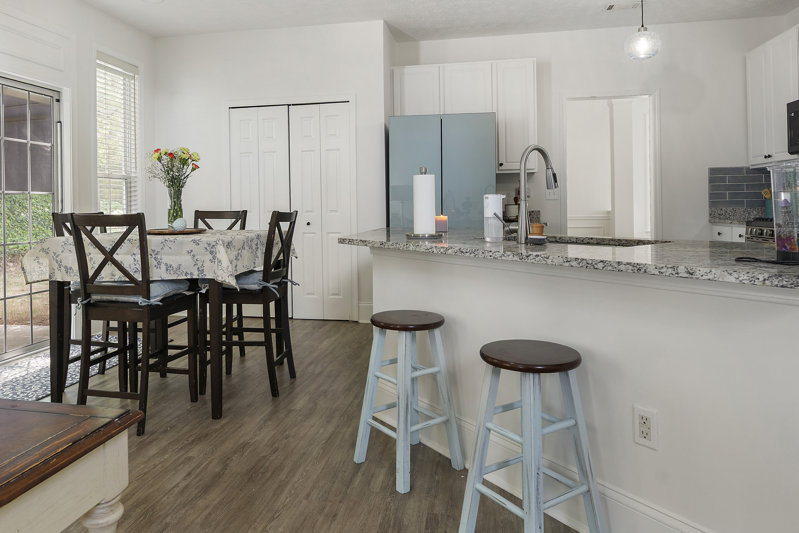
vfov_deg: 54.5
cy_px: 203
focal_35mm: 23
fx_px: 510
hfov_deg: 76.0
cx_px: 370
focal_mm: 16
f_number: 7.1
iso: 160
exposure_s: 1/2
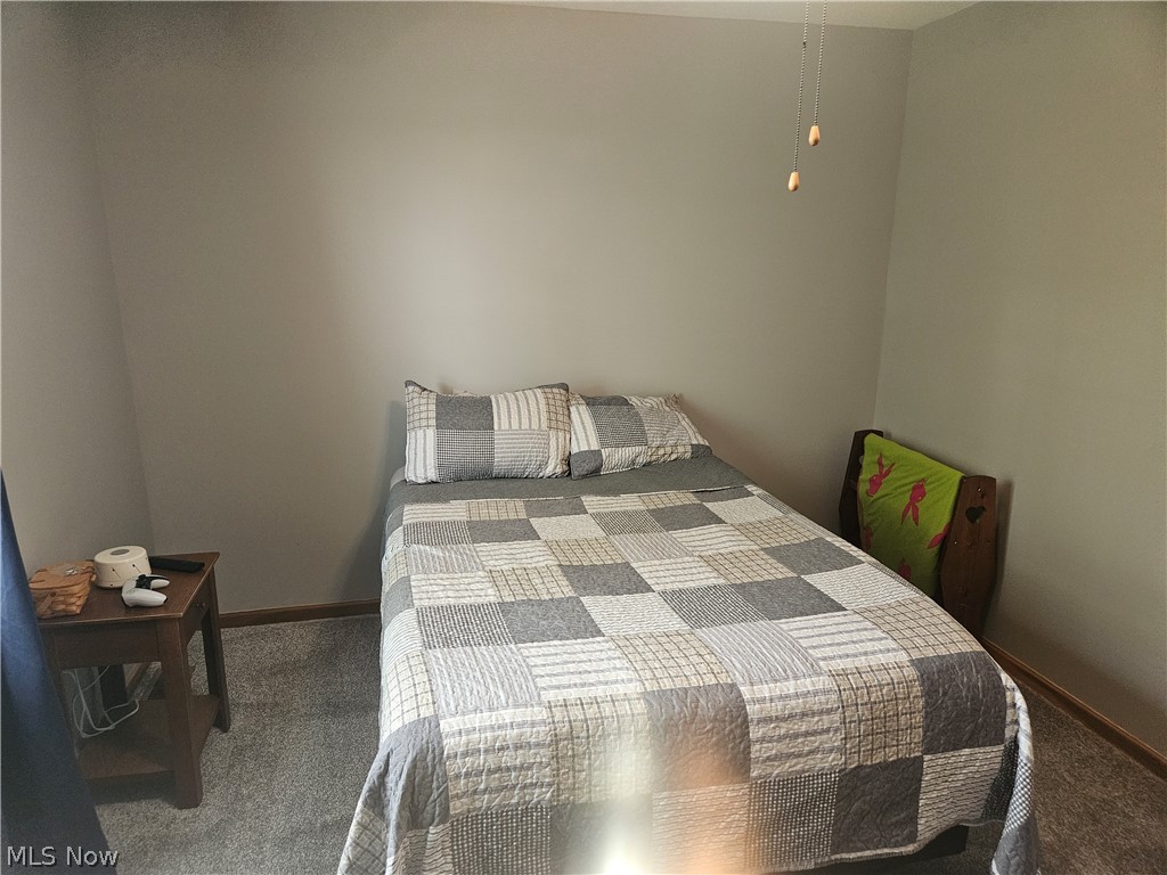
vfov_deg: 58.9
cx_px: 584
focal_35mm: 23
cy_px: 438
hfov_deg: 73.9
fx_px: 775
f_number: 1.8
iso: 640
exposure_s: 1/120
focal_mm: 5.4
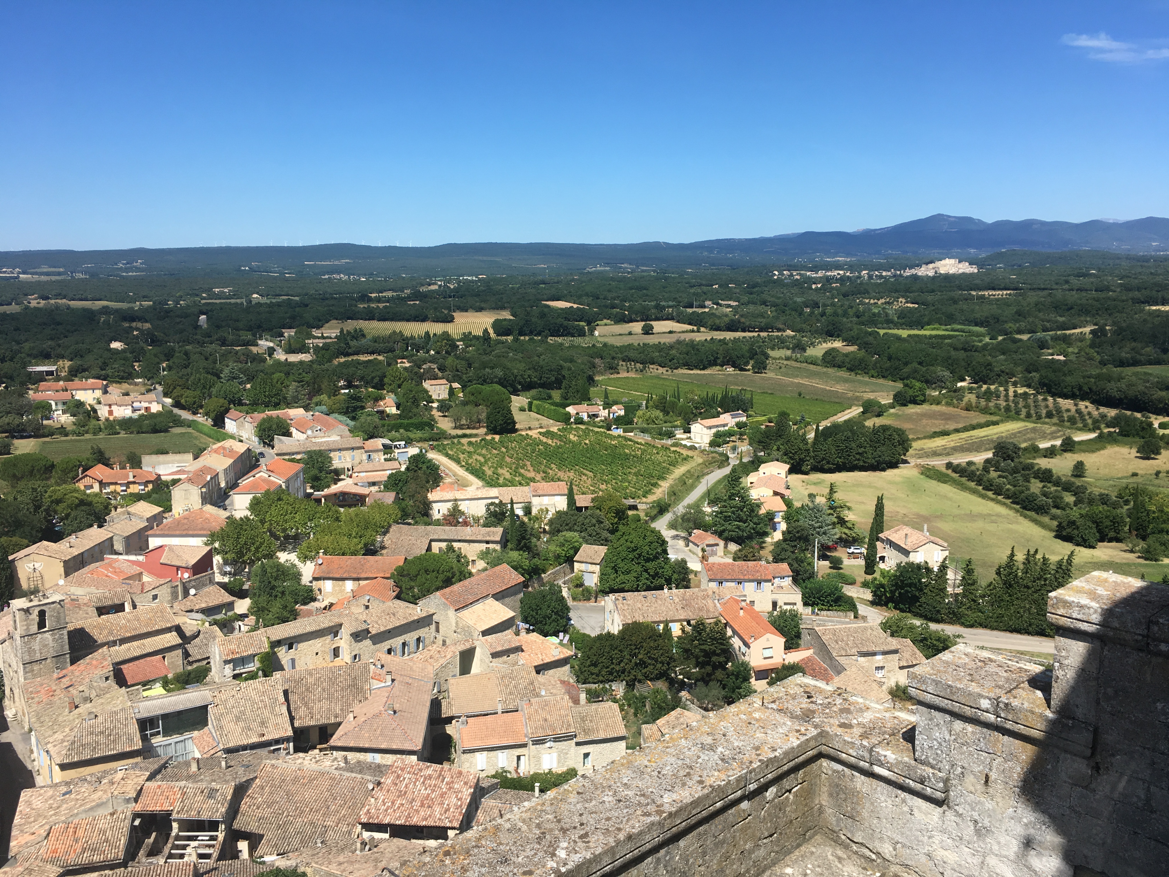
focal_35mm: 29
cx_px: 584
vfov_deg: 48.2
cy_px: 438
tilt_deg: -11.5
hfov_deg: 61.7
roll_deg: +0.6
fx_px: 979
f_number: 2.2
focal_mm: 4.15
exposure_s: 1/1709
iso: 25
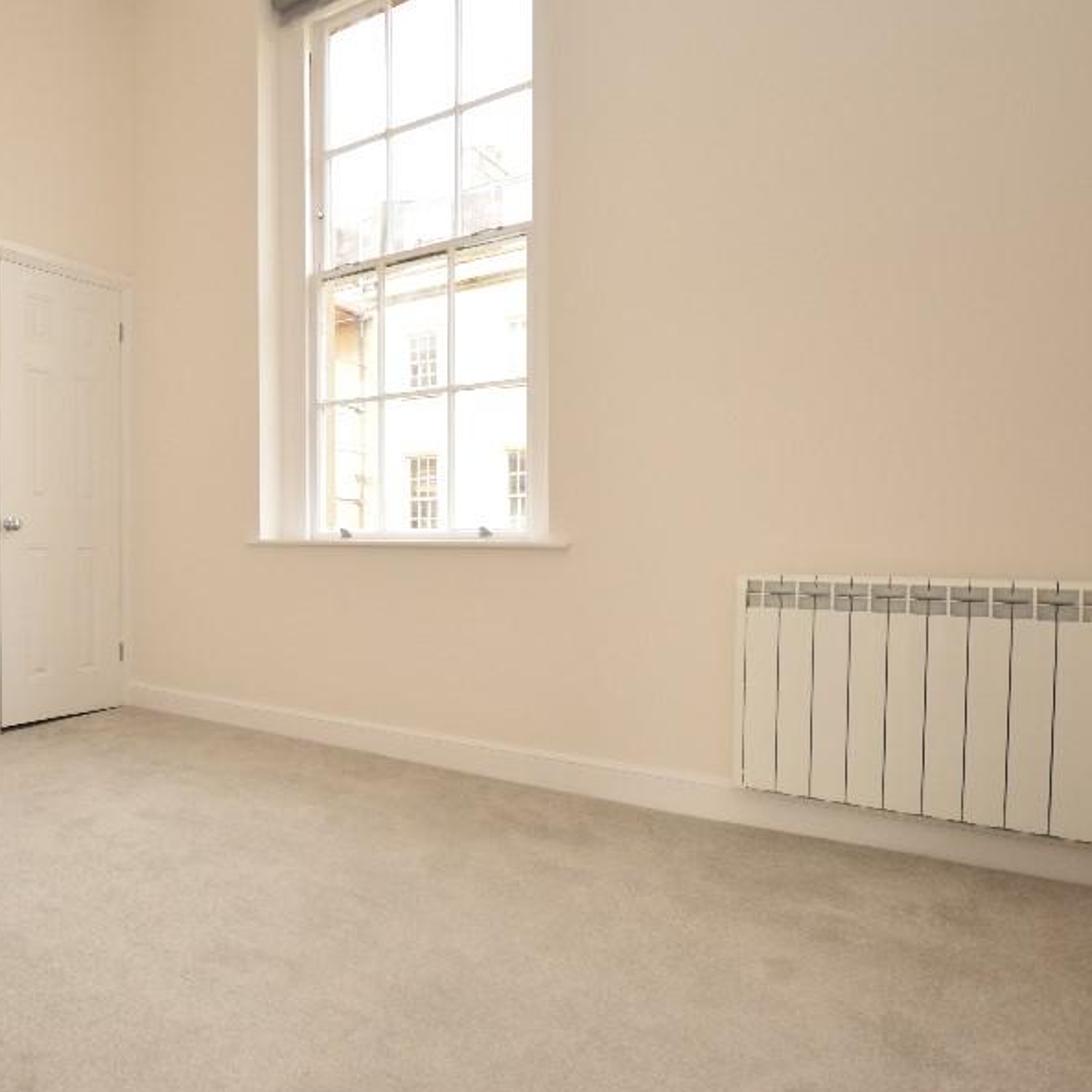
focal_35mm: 22
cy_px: 568
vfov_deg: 69.6
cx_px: 328
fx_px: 785
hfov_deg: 66.9
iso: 720
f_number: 3.5
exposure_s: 1/200
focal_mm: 10
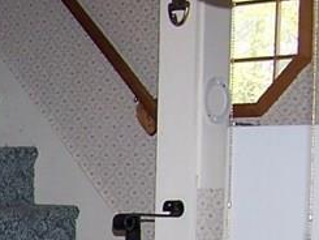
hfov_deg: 11.6
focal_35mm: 159
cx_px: -241
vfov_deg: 9.1
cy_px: 376
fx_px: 1466
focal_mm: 6.3
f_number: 2.8
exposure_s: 1/60
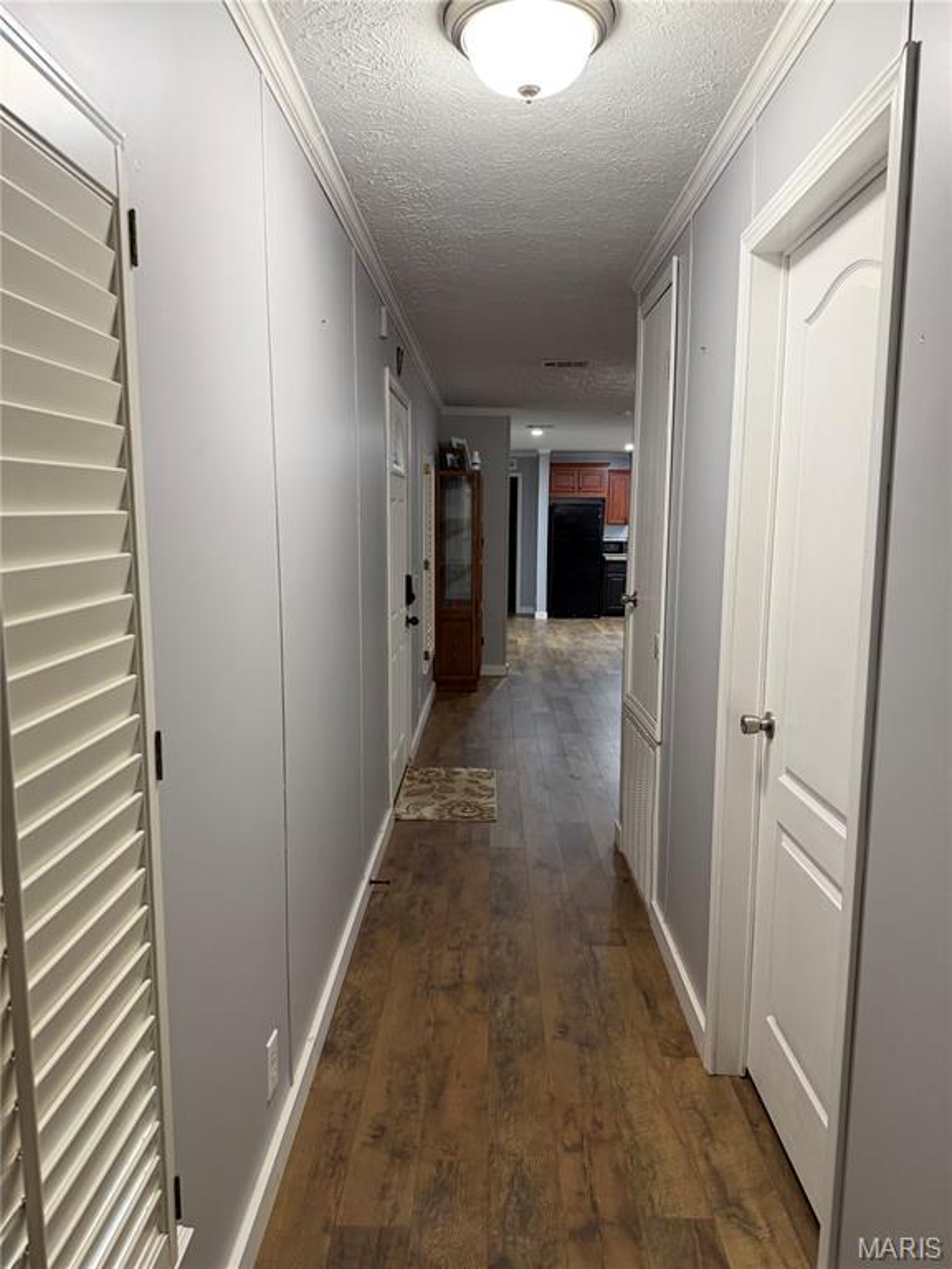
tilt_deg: -7.0
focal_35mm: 24
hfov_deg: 56.8
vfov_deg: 71.6
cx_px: 476
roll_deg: -1.3
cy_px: 634
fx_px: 880
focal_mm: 6.76
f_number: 1.78
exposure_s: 1/60
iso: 250
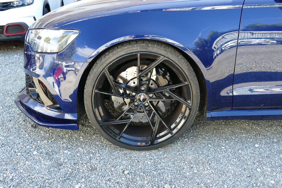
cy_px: 94
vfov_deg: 35.1
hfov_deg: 50.7
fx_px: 298
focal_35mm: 38
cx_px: 141
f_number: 3.1
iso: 125
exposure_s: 1/100
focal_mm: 13.97
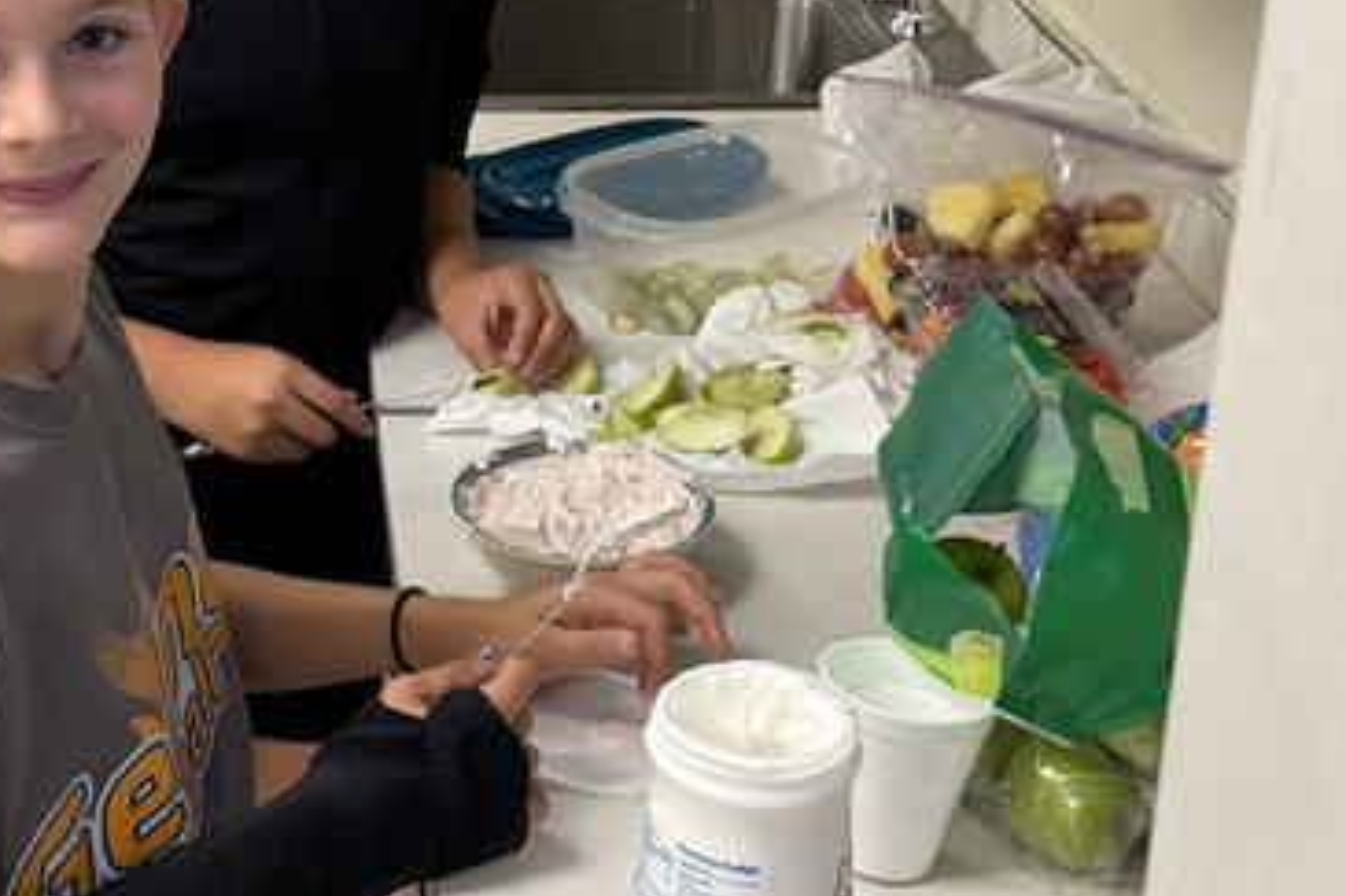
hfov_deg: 28.7
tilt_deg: -23.5
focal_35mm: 70
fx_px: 2616
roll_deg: -1.5
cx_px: 479
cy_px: 218
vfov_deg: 19.3
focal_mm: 6.76
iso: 200
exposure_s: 1/60
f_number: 1.78
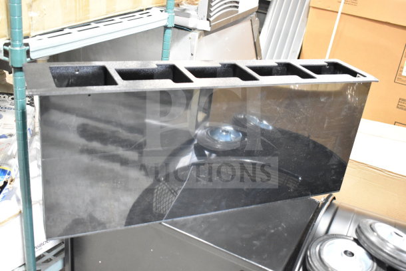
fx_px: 440
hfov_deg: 49.5
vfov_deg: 34.2
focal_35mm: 39
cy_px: 136
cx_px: 203
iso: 6400
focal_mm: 26
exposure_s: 1/100
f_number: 5
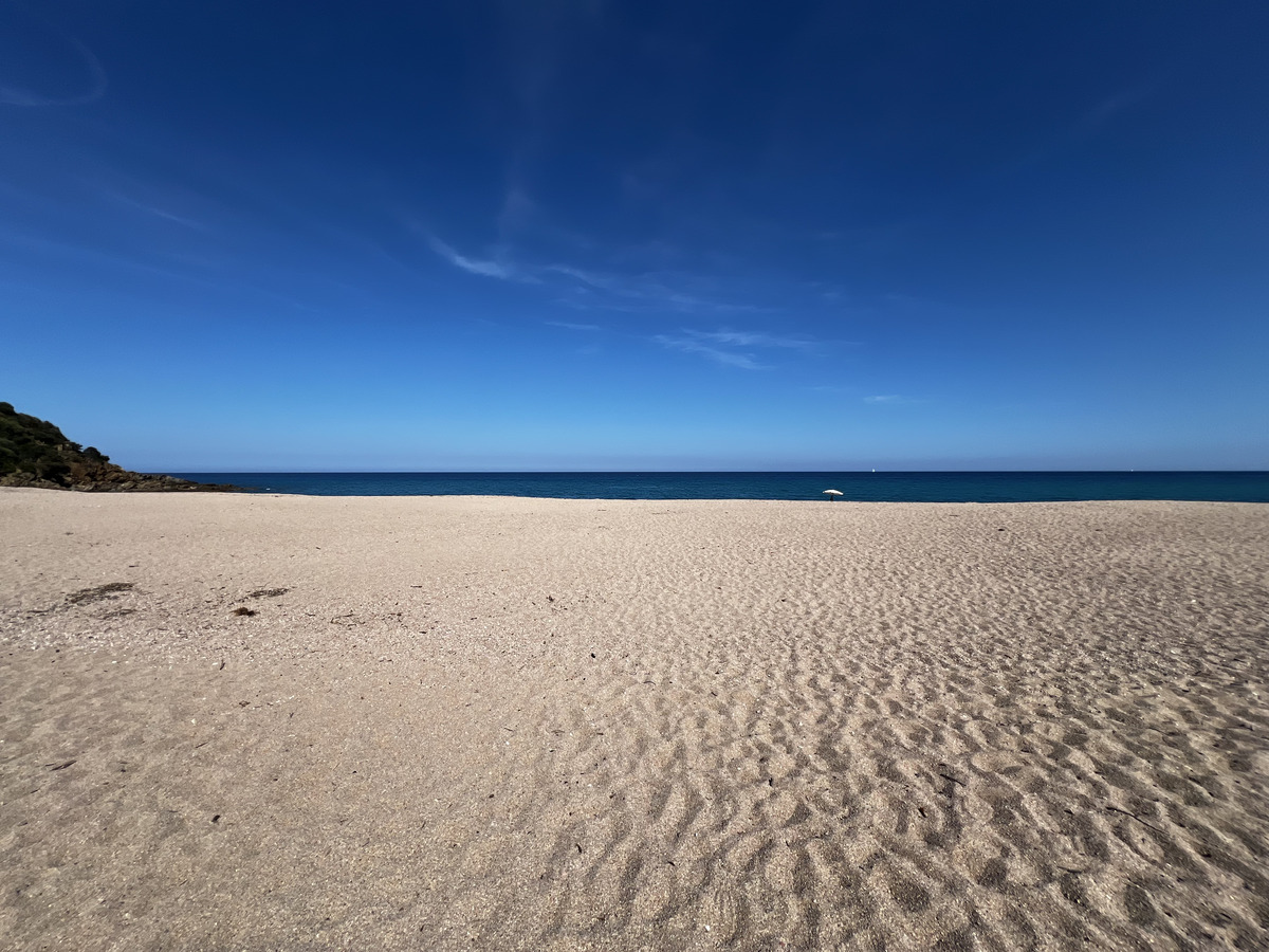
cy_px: 476
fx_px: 477
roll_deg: +0.5
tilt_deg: -0.3
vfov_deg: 89.9
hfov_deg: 106.2
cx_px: 634
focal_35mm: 13
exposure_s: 1/3125
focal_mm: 1.57
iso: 32
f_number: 1.8
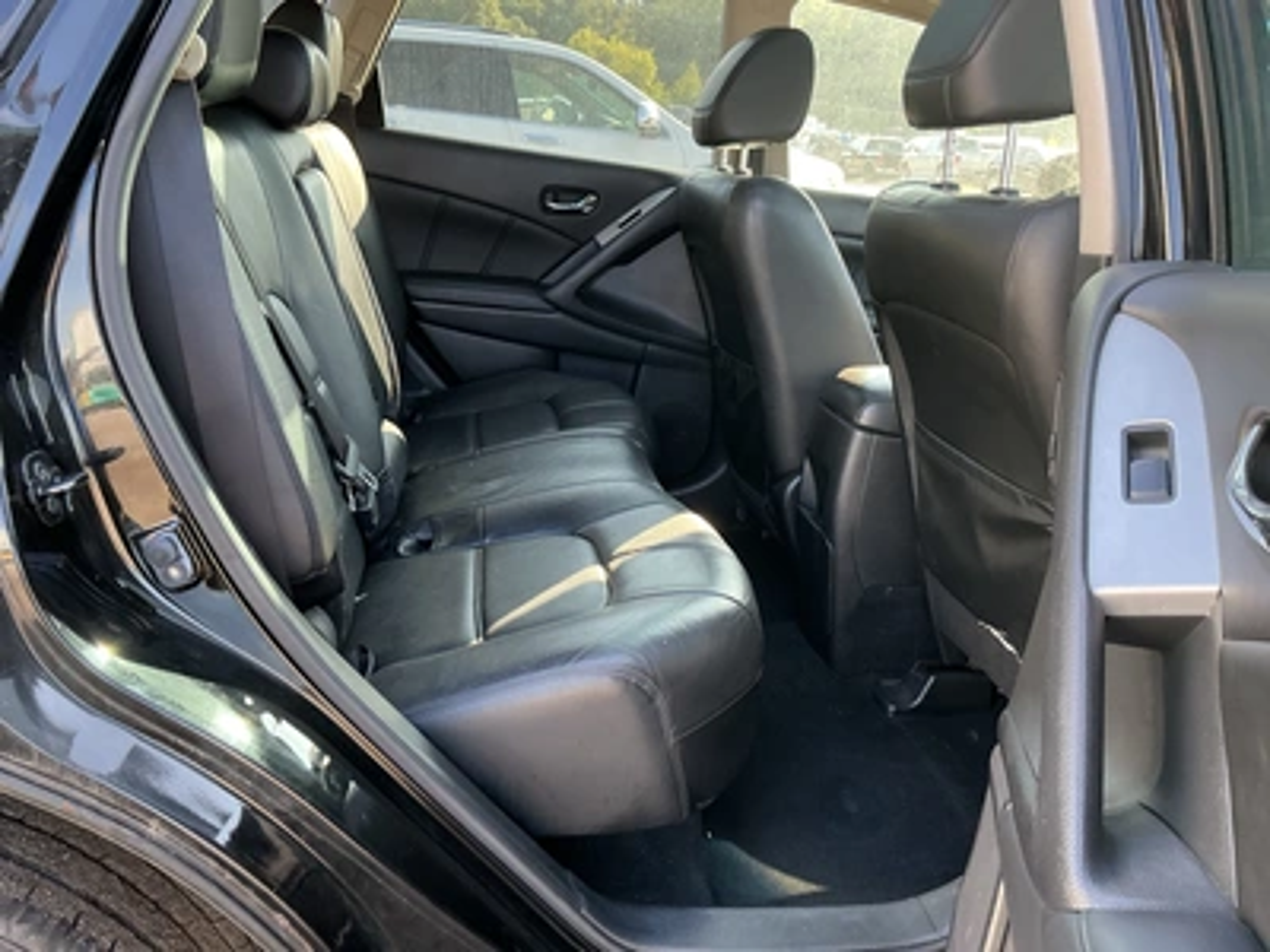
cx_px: 635
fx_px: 1027
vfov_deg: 49.7
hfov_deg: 63.4
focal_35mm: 28
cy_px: 476
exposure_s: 1/93
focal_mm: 3
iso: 64
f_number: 1.8
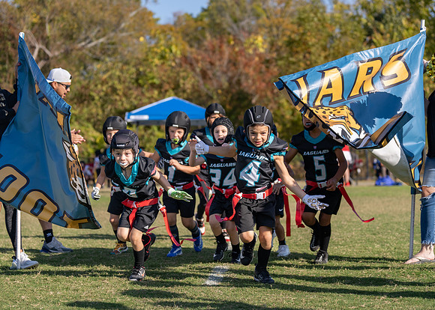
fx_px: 1036
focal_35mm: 84
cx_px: 222
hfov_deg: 23.7
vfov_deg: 17.0
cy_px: 157
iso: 100
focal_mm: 70
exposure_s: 1/2000
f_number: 2.8
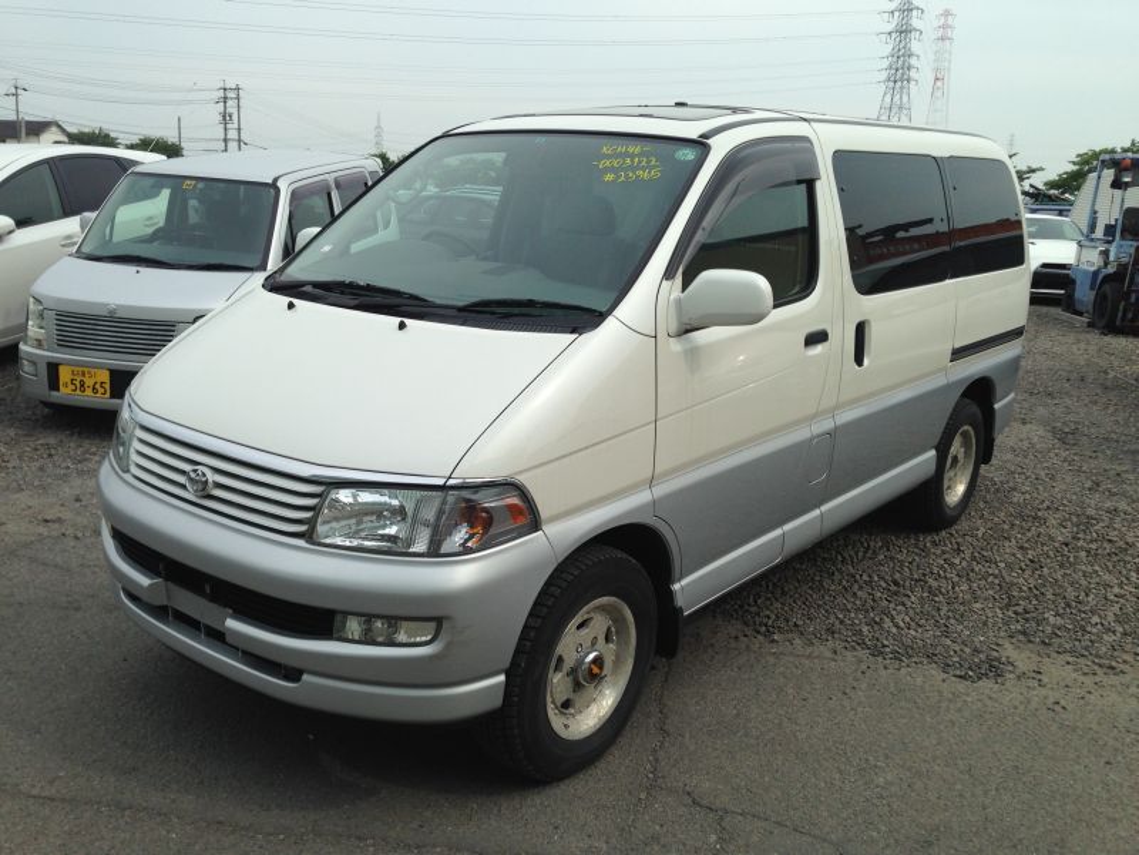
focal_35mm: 33
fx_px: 1086
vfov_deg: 42.9
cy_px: 428
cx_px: 570
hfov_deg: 55.4
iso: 50
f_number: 2.4
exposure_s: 1/1391
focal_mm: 4.12
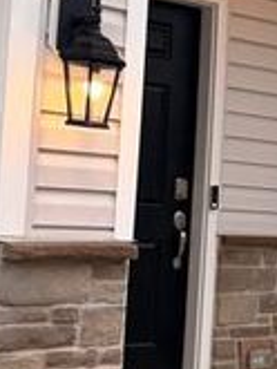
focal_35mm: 97
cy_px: 214
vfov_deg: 20.2
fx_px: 1034
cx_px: 393
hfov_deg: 14.4
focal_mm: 6.76
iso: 64
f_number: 1.78
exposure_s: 1/232
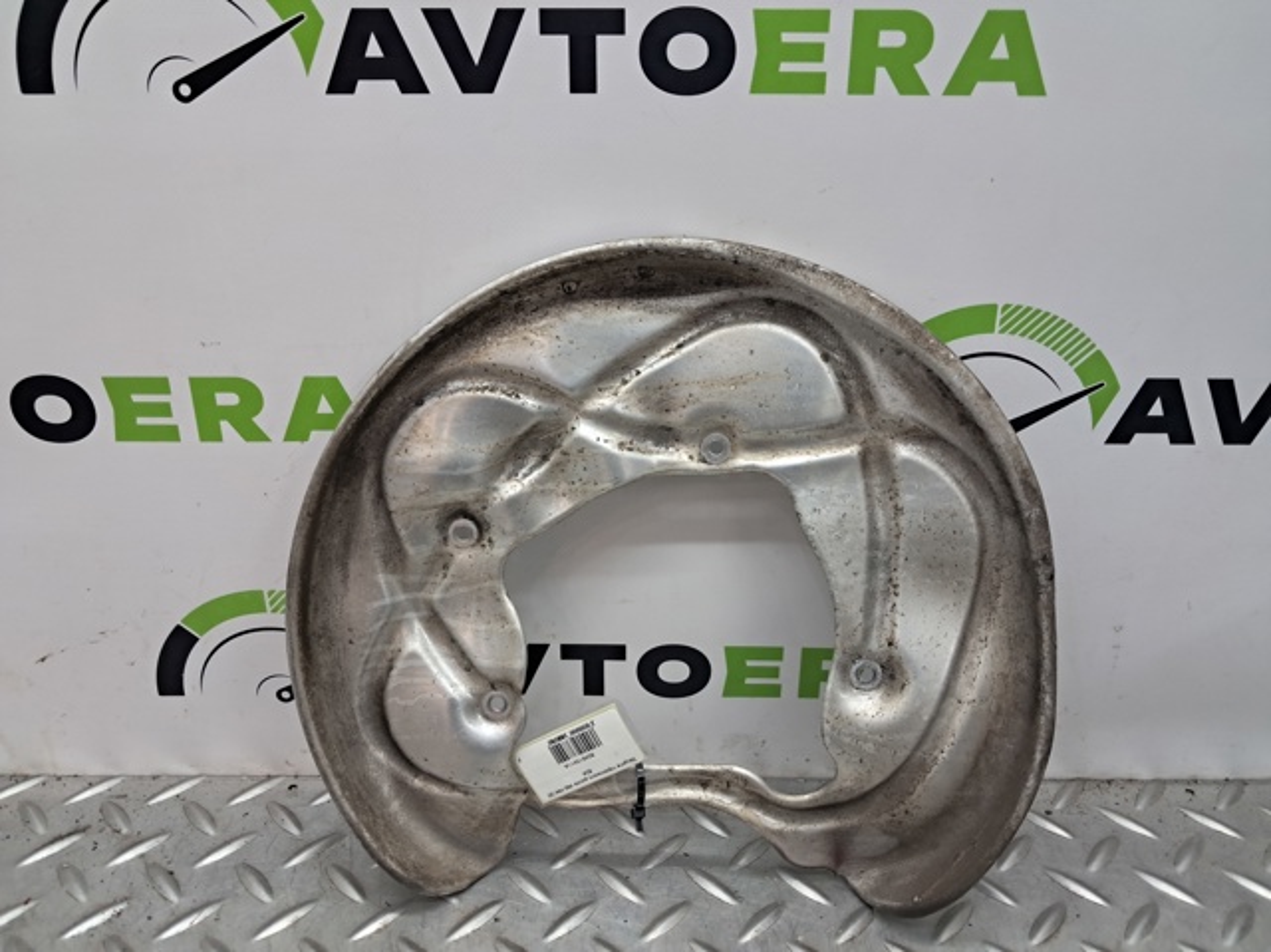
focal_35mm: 27
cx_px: 636
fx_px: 991
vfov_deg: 51.3
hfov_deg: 65.4
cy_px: 476
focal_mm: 4
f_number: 1.8
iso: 160
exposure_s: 1/60
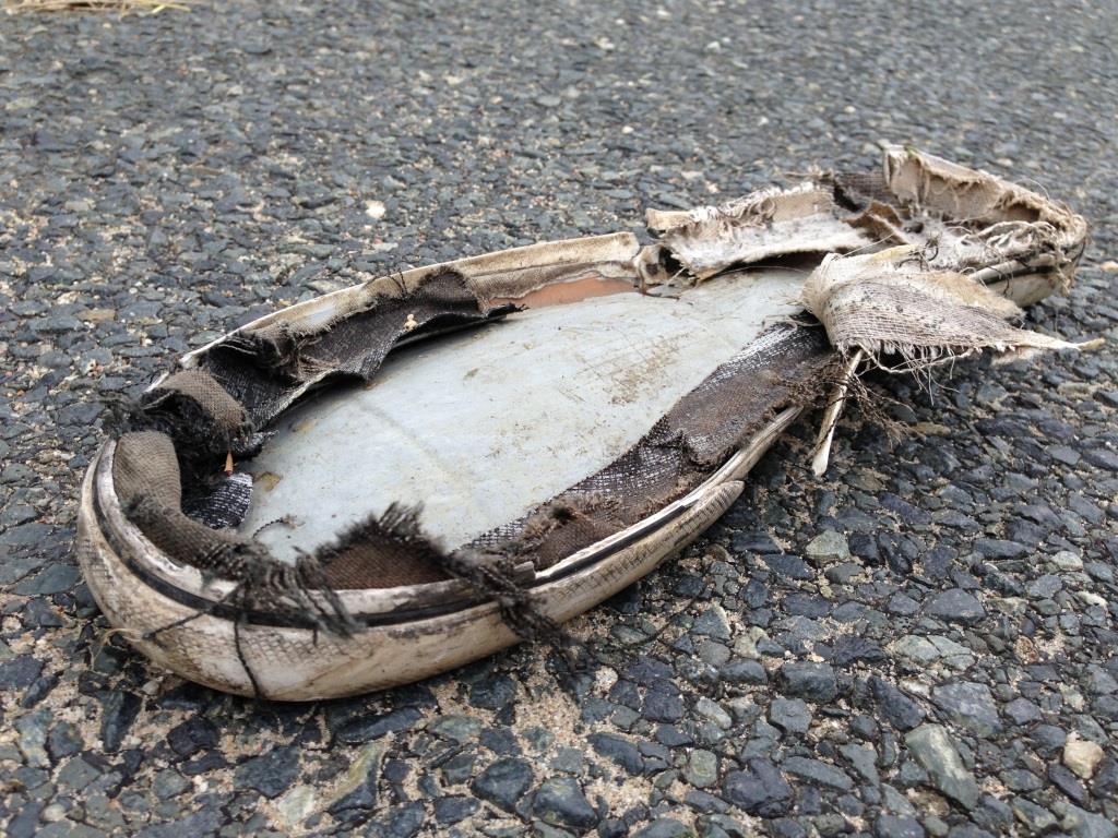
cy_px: 419
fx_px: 1066
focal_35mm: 33
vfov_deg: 42.9
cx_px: 559
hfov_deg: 55.4
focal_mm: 4.13
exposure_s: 1/187
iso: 50
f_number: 2.4
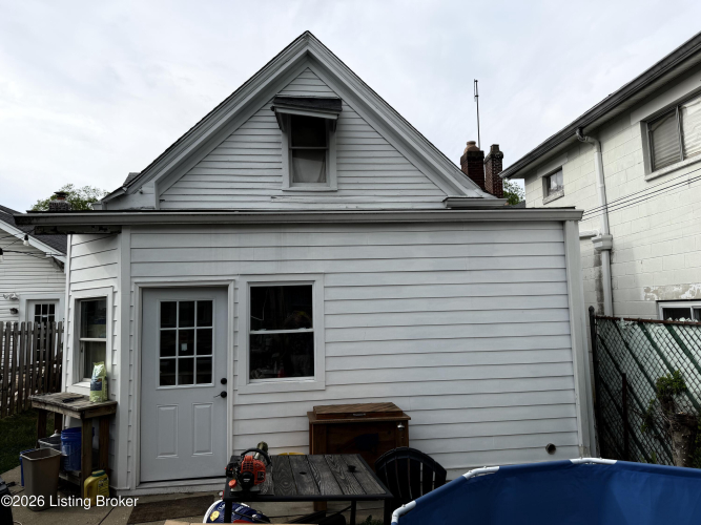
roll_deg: +1.4
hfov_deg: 71.6
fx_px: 486
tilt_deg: +6.3
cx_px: 350
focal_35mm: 24
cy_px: 262
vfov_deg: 56.8
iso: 80
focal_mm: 6.76
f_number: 1.78
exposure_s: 1/3953
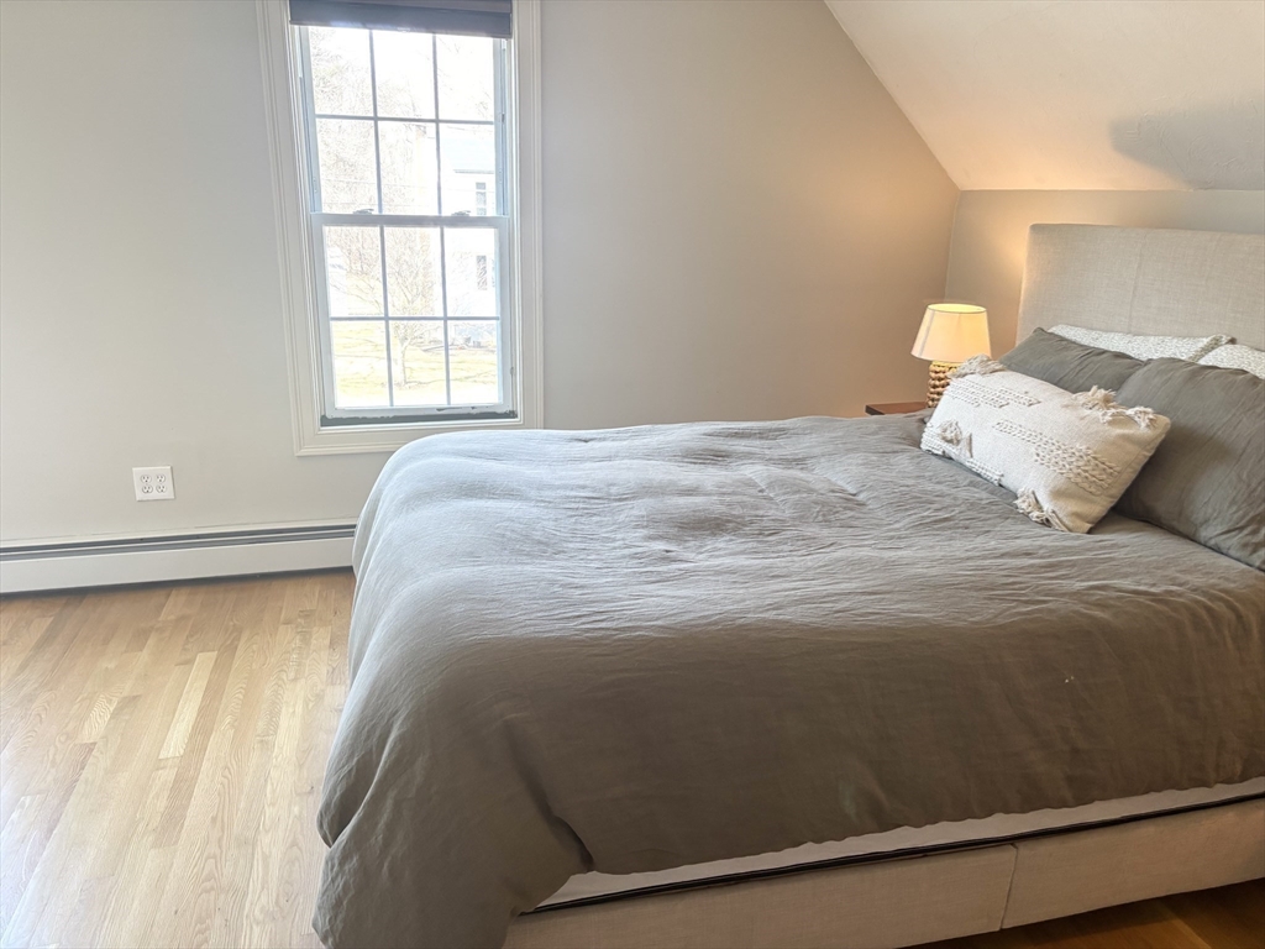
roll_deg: -1.8
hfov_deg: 67.3
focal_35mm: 26
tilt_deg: -16.9
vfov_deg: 53.1
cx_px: 632
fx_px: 950
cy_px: 474
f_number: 1.6
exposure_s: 1/60
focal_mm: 5.96
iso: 125
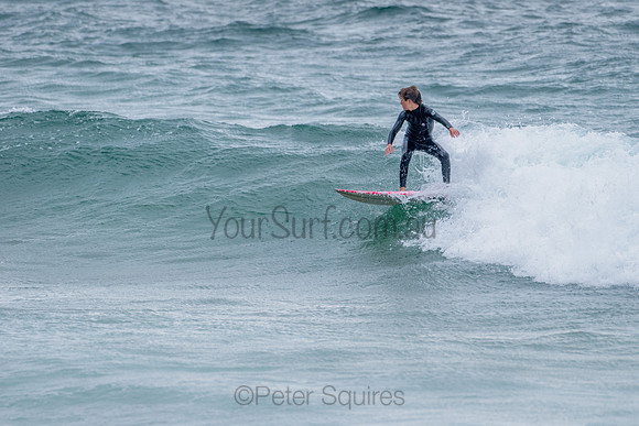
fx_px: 10883
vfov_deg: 2.2
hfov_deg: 3.4
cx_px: 392
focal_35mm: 613
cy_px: 202
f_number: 5.6
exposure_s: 1/2000
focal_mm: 500
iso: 800
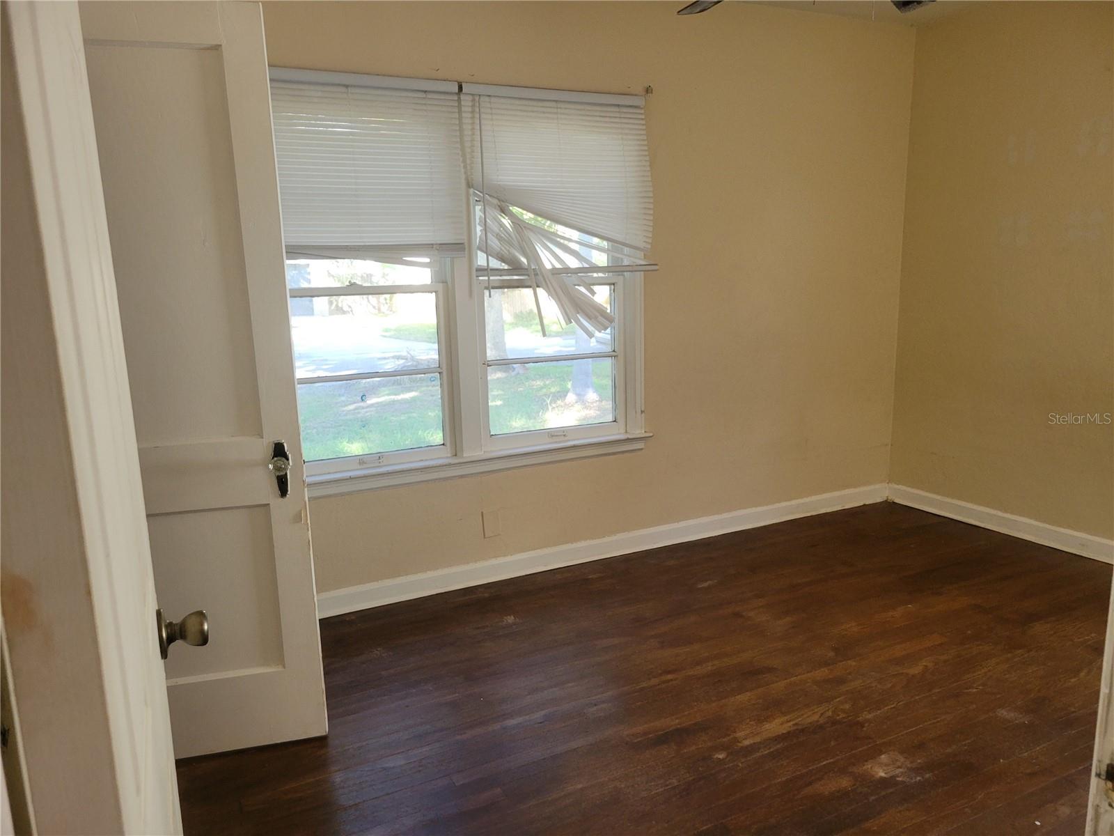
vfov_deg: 53.1
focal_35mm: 26
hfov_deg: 67.3
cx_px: 557
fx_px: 837
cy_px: 418
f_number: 1.8
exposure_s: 1/120
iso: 200
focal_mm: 5.4
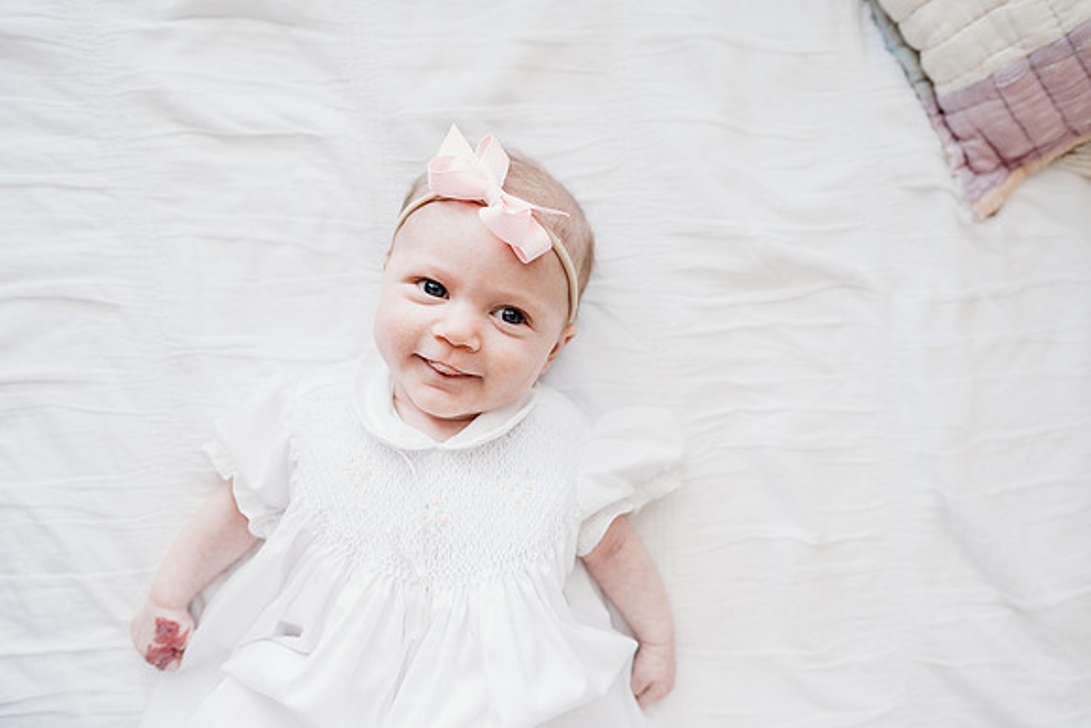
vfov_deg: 53.2
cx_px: 546
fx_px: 727
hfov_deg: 73.7
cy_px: 364
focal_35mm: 24
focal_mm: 24
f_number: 2.8
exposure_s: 1/100
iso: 1000
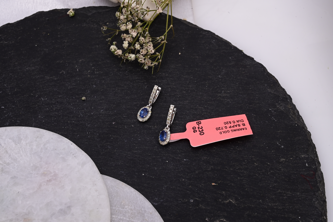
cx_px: 166
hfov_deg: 29.3
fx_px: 638
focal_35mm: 69
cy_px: 111
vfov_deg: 19.7
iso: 640
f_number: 22
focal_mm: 69
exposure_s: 1/100
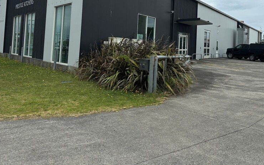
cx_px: 168
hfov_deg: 47.7
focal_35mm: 41
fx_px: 295
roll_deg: -1.7
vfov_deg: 30.2
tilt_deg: +3.9
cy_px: 25
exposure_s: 1/6623
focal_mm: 6.86
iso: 80
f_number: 1.78
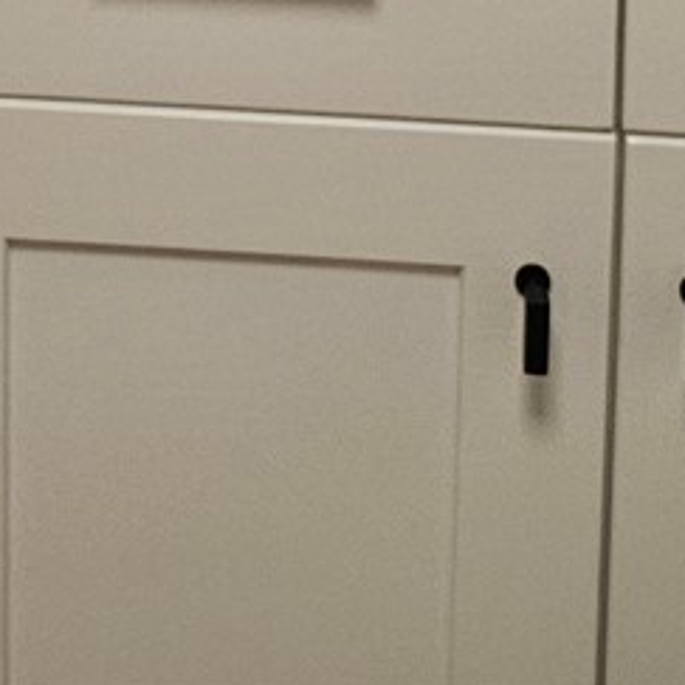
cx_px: 141
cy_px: -992
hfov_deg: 13.0
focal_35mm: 134
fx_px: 3000
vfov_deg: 10.9
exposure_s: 1/120
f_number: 1.7
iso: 250
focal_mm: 6.3
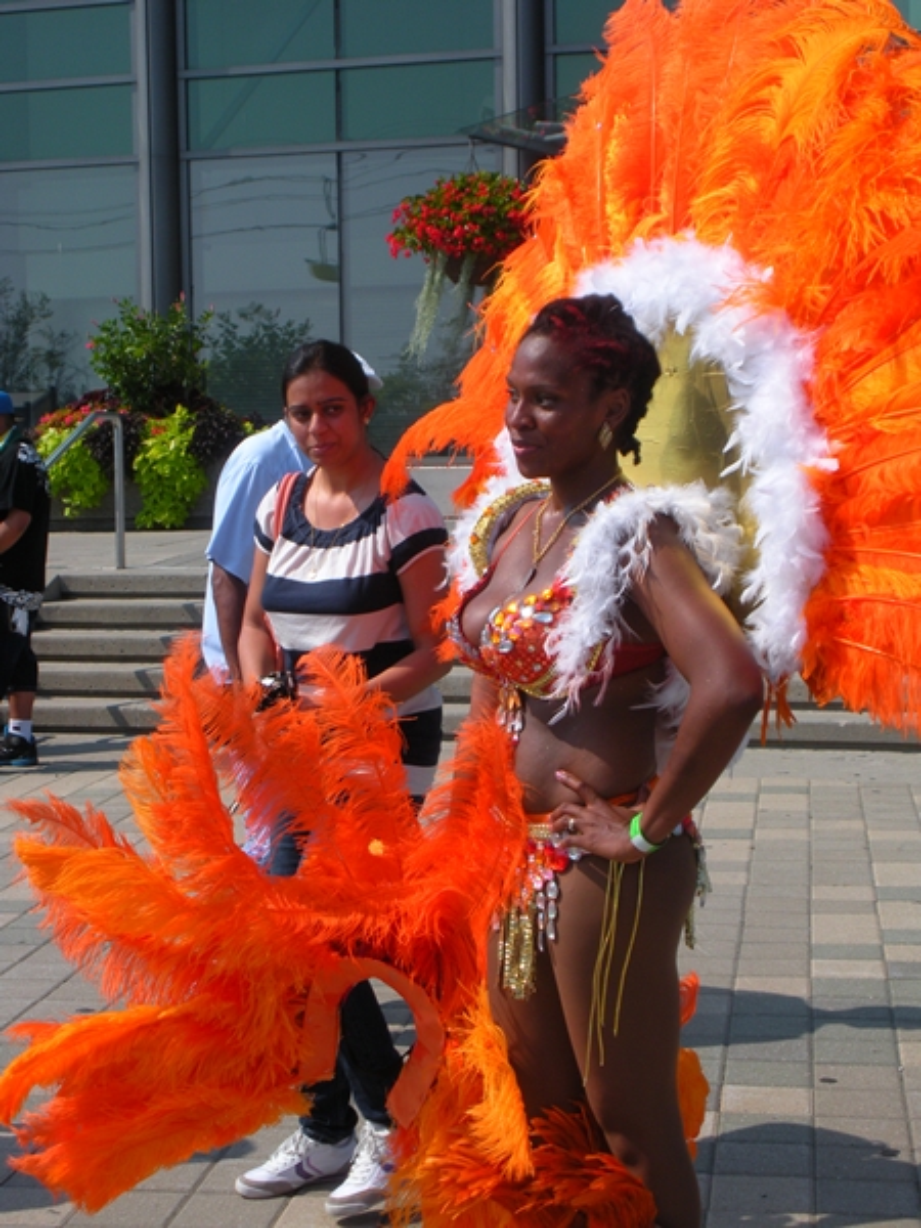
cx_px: 460
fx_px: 2270
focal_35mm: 64
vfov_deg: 30.3
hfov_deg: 22.9
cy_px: 614
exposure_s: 1/634
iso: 64
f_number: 4.6
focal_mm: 11.2
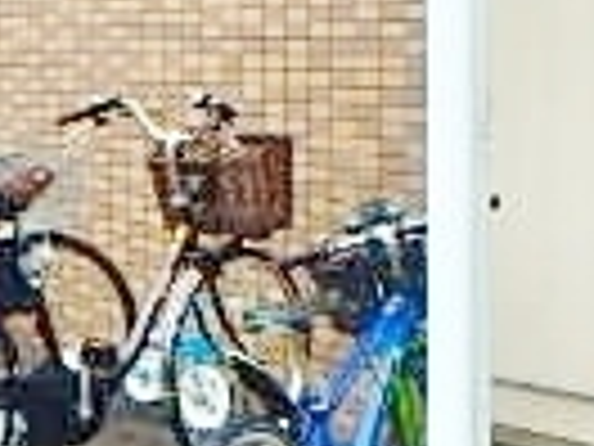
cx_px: -153
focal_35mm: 102
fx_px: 1750
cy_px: 122
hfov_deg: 18.1
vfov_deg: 14.5
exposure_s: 1/400
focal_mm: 3.7
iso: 125
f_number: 3.5
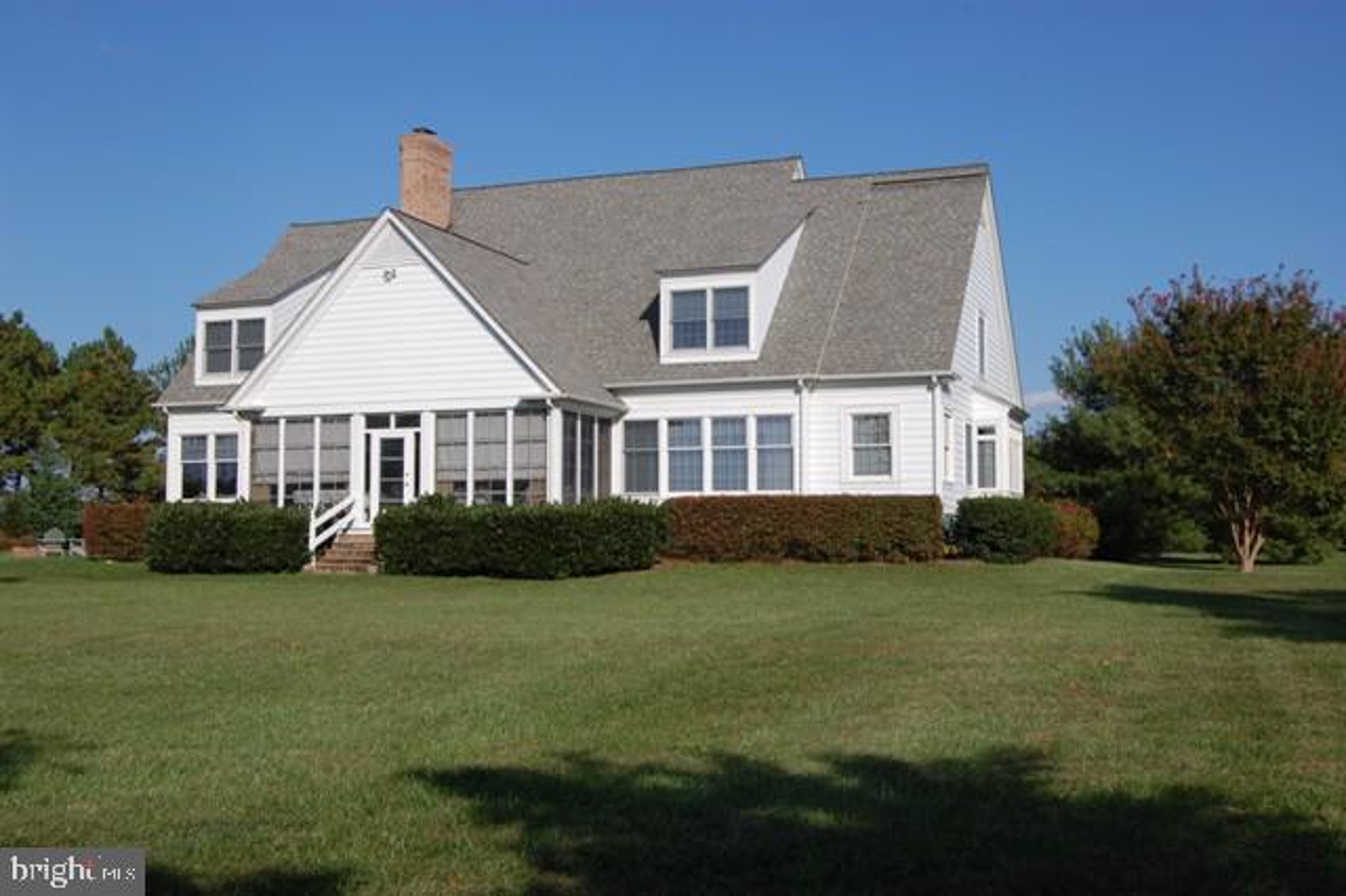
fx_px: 1457
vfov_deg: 34.2
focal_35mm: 39
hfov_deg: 49.6
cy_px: 448
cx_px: 673
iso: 200
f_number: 11
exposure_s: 1/500
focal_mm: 26
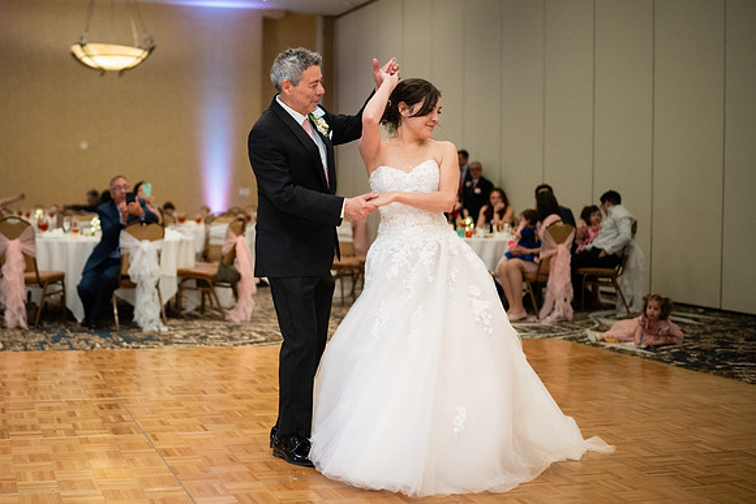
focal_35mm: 50
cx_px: 222
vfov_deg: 26.9
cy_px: 240
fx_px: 1054
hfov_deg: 38.8
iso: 2000
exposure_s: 1/320
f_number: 1.2
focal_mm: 35
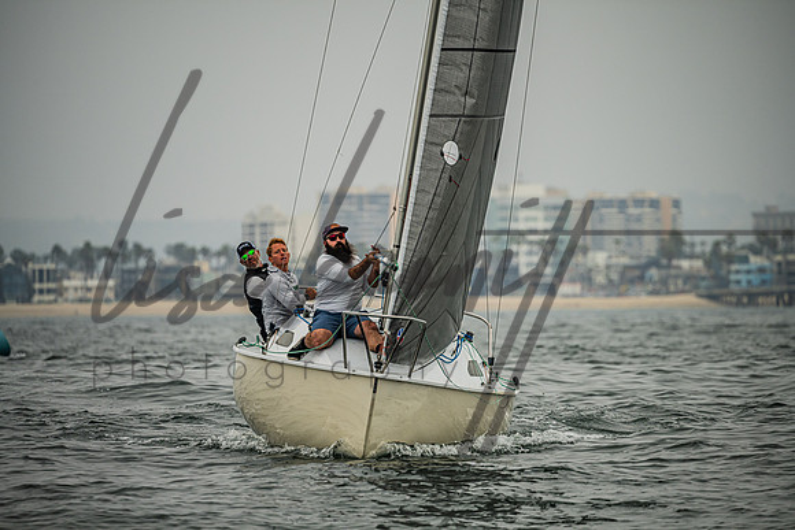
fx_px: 8835
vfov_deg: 3.4
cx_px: 398
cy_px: 265
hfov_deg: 5.2
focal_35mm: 400
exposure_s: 1/4000
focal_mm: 400
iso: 320
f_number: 5.6
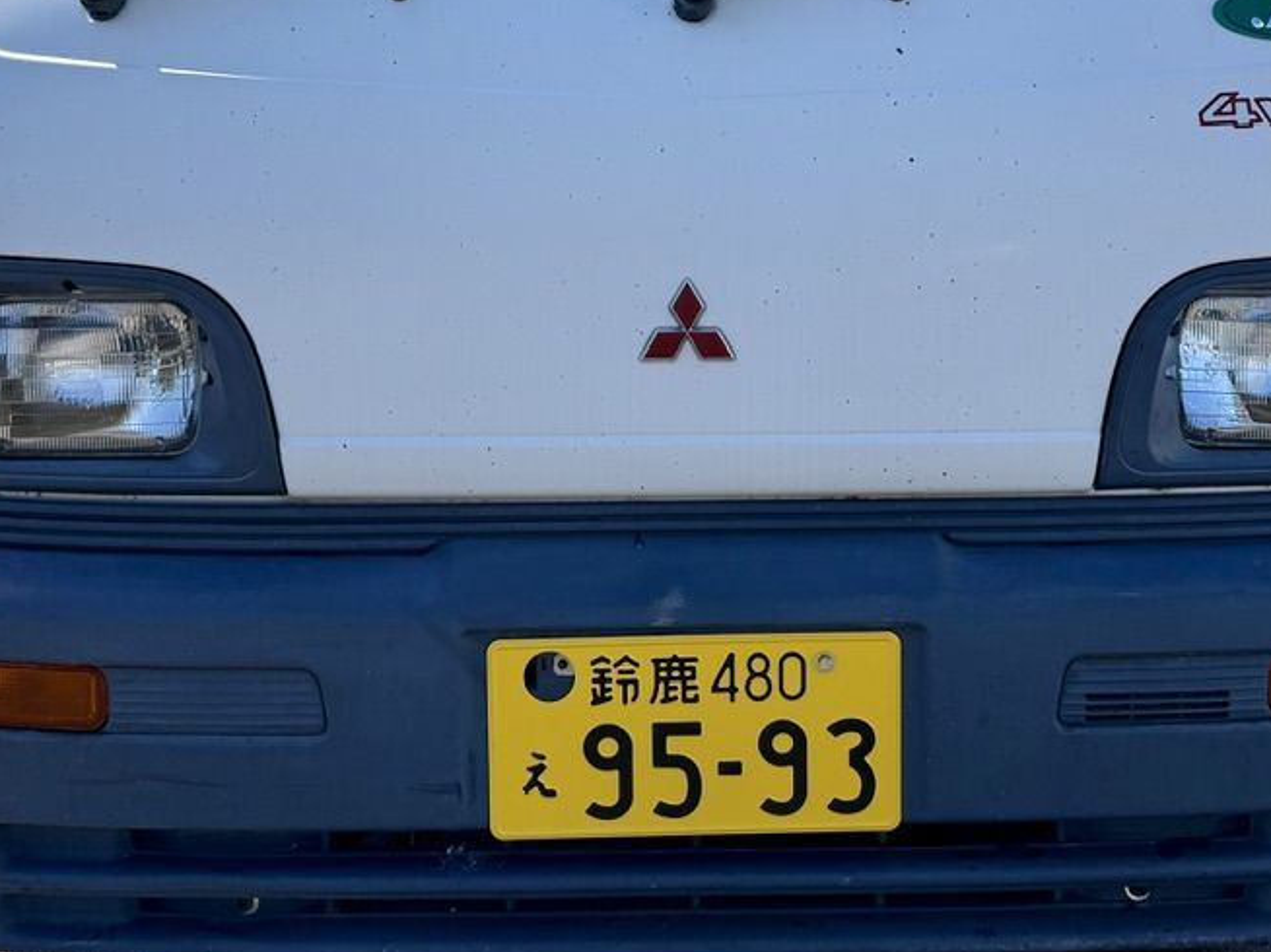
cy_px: 173
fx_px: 1725
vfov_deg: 30.0
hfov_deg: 40.4
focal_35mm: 47
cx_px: 725
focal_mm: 6.76
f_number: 1.78
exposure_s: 1/3145
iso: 80
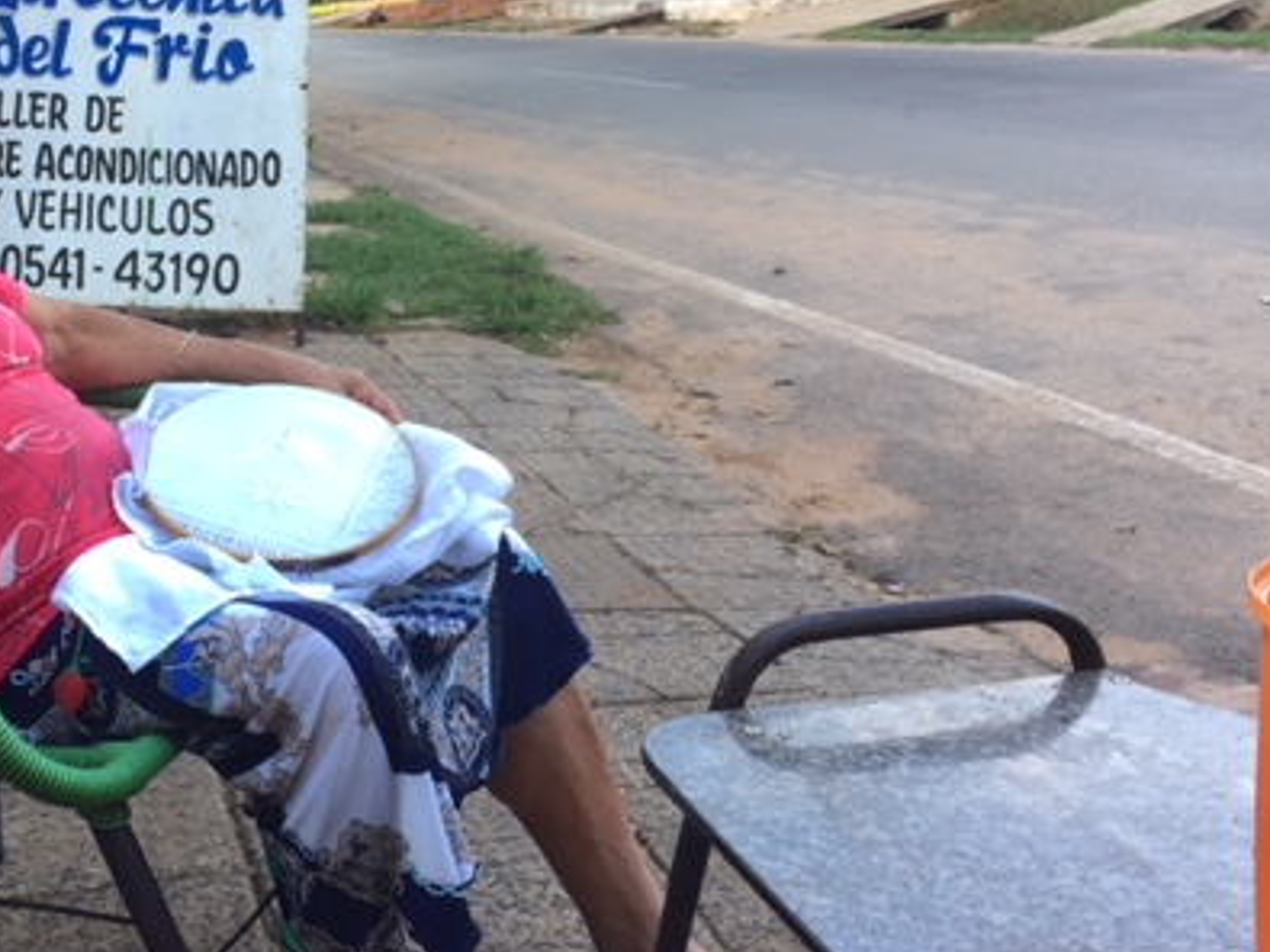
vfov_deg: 30.7
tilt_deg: -12.2
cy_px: 351
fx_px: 1724
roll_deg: +5.0
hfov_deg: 39.1
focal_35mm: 47
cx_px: 286
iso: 32
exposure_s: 1/50
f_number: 2.2
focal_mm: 4.15
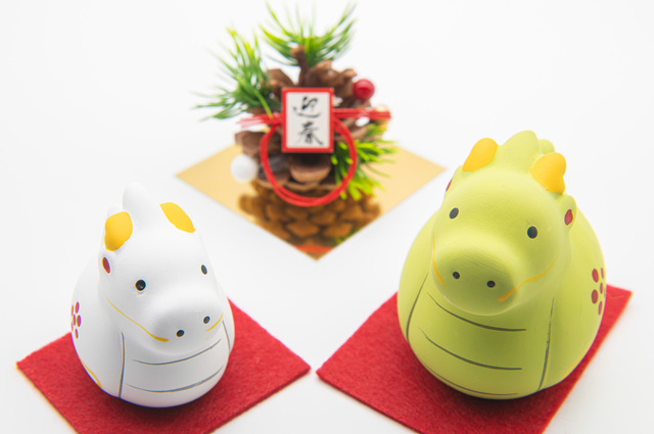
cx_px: 327
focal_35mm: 50
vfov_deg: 26.9
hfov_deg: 39.6
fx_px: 907
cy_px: 217
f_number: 10
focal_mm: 50
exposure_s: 1/20
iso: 100
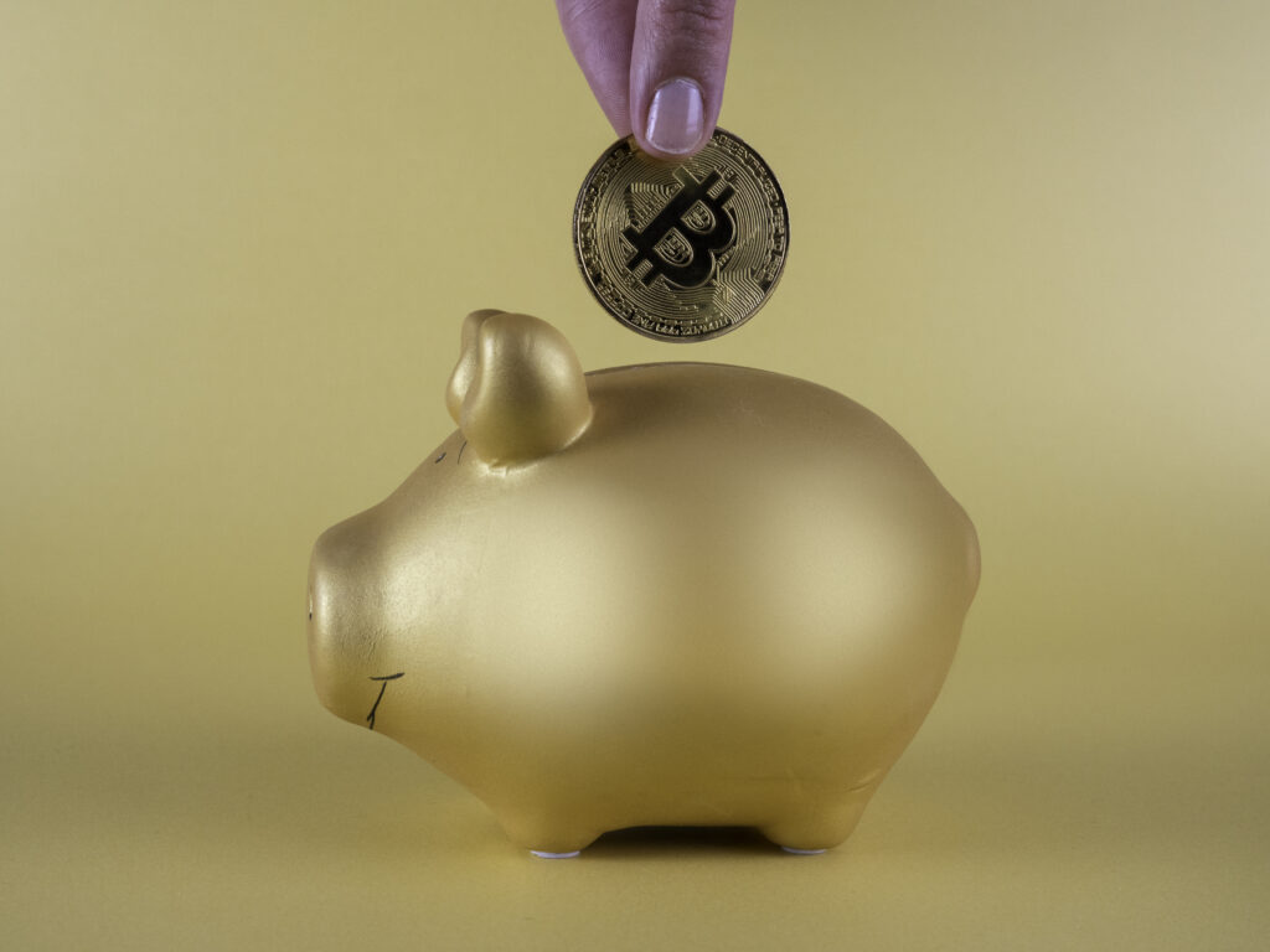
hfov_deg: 39.7
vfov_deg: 30.3
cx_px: 635
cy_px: 476
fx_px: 1761
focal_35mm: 48
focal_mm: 24
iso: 800
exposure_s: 1/100
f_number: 6.3
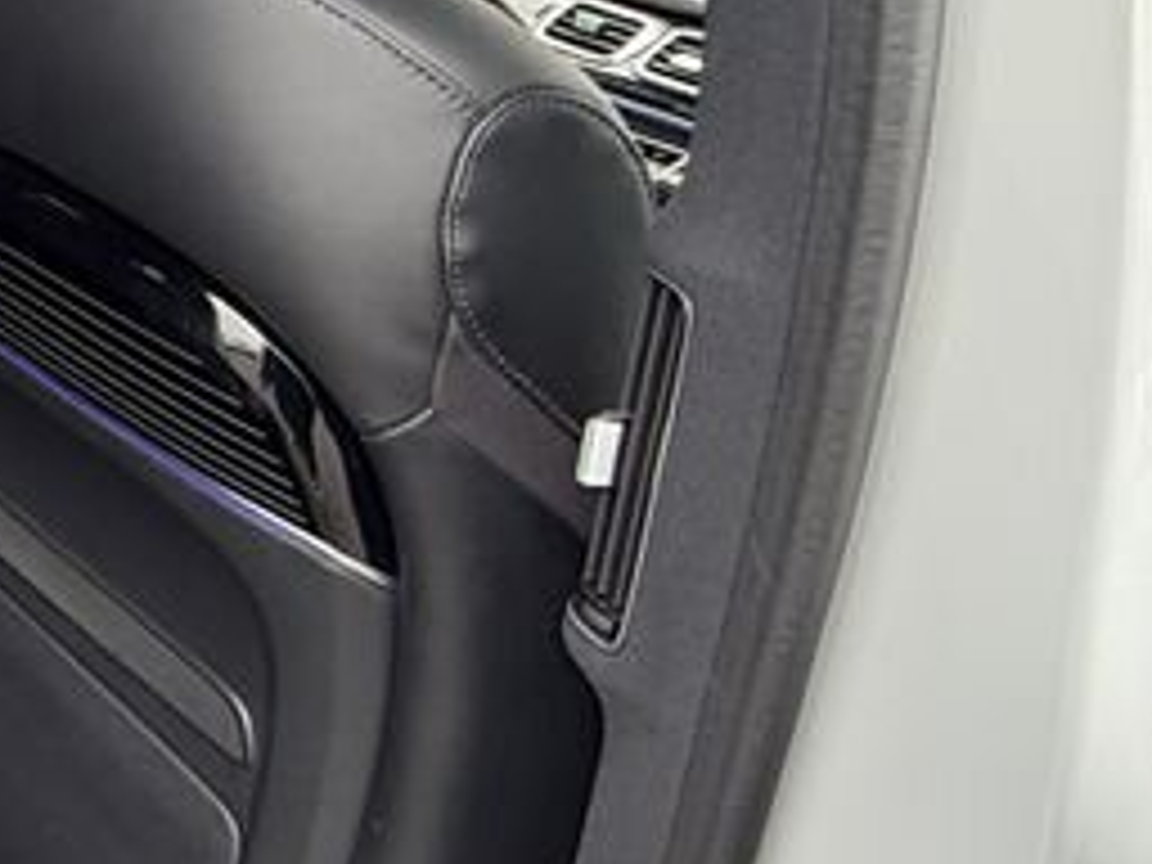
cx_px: -792
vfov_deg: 26.1
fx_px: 1864
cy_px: 410
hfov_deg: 23.2
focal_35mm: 56
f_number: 2.2
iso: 125
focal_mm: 2.22
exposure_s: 1/121
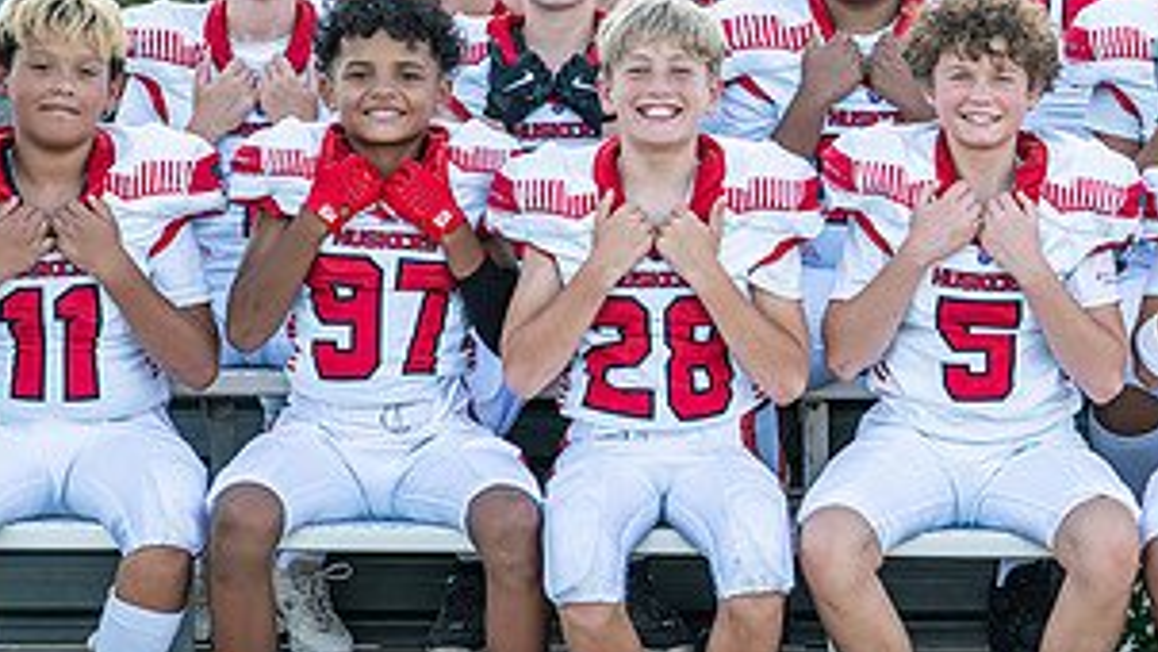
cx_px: 940
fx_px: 4699
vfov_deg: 7.9
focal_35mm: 153
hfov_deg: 14.0
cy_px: 167
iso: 400
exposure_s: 1/640
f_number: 4.5
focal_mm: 50
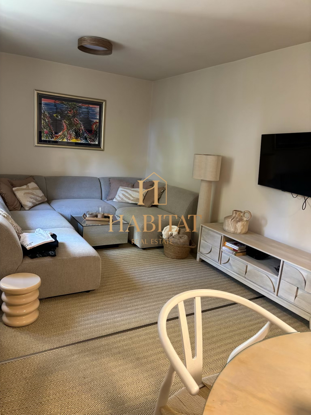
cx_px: 156
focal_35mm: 26
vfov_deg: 67.3
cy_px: 208
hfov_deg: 53.1
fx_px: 311
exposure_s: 1/50
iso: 320
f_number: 1.6
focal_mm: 5.96
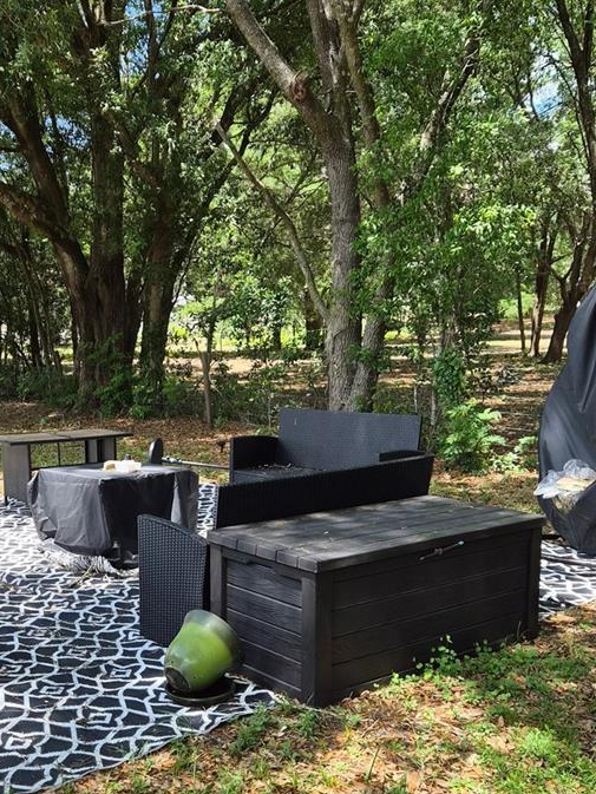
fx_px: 941
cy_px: 461
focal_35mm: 41
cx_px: 202
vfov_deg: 45.6
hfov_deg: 34.8
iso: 80
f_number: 1.8
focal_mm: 5.4
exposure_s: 1/1456
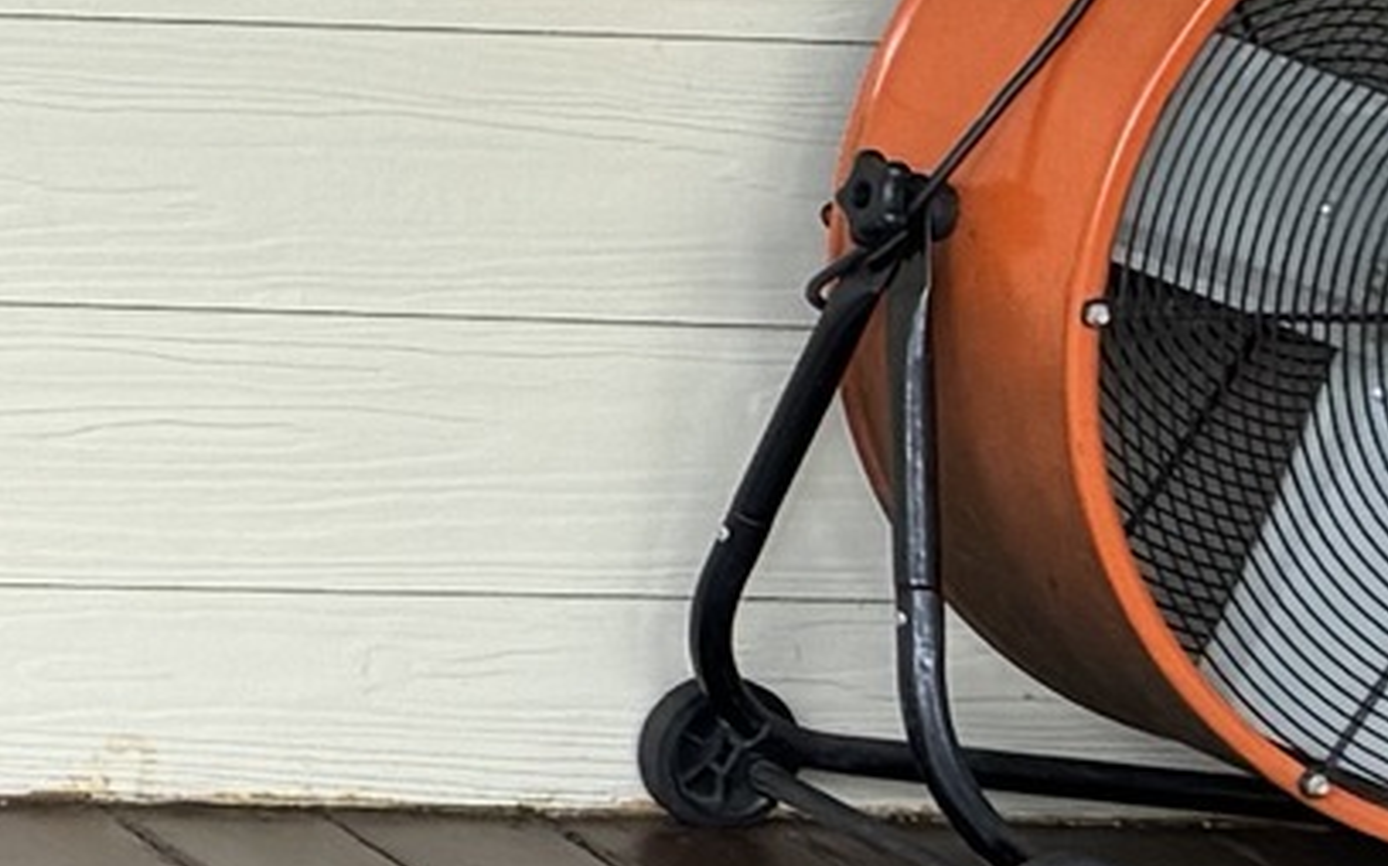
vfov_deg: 6.7
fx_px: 7260
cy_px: -508
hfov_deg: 8.8
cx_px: -2844
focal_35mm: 192
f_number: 1.78
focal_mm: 6.76
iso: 64
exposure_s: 1/189
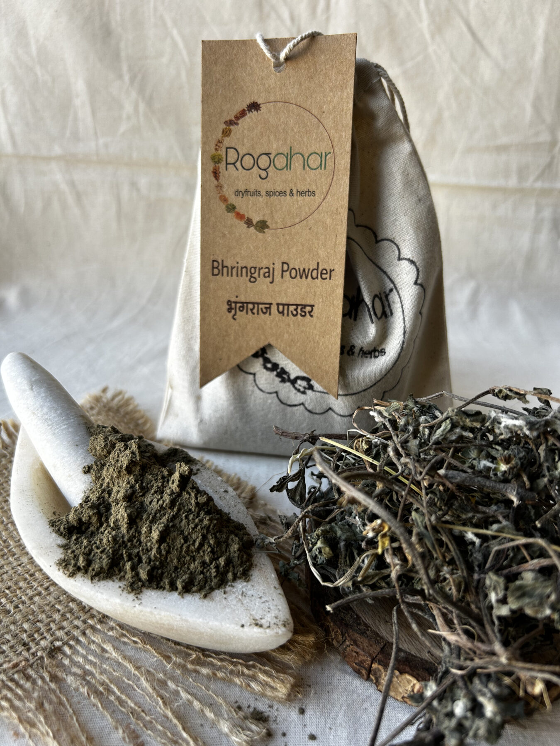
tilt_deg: -26.0
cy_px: 373
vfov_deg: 67.3
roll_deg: -4.7
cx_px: 280
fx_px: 561
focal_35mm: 26
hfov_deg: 53.1
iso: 40
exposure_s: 1/281
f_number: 1.5
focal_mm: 5.7
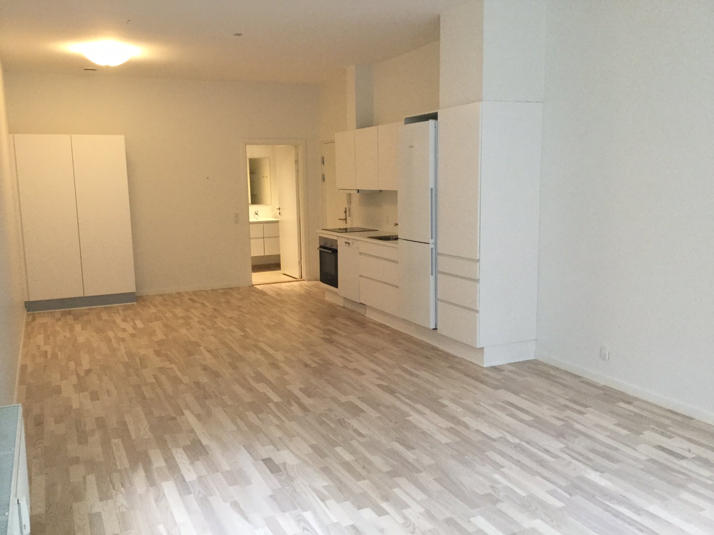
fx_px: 639
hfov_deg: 58.4
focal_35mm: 31
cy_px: 268
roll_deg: +0.8
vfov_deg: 45.4
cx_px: 357
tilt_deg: -9.3
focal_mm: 3.3
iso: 125
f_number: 2.4
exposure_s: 1/33
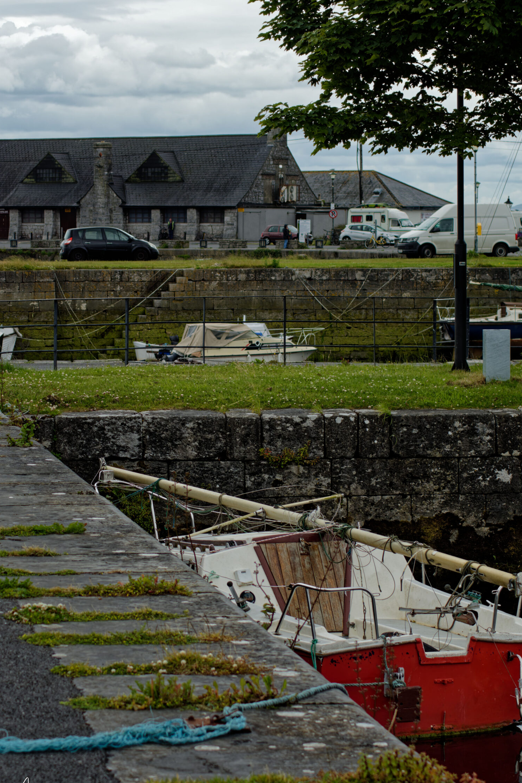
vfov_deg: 17.1
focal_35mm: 120
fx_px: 2609
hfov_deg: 11.4
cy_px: 388
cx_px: 288
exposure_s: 1/1000
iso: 400
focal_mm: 70
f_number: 8
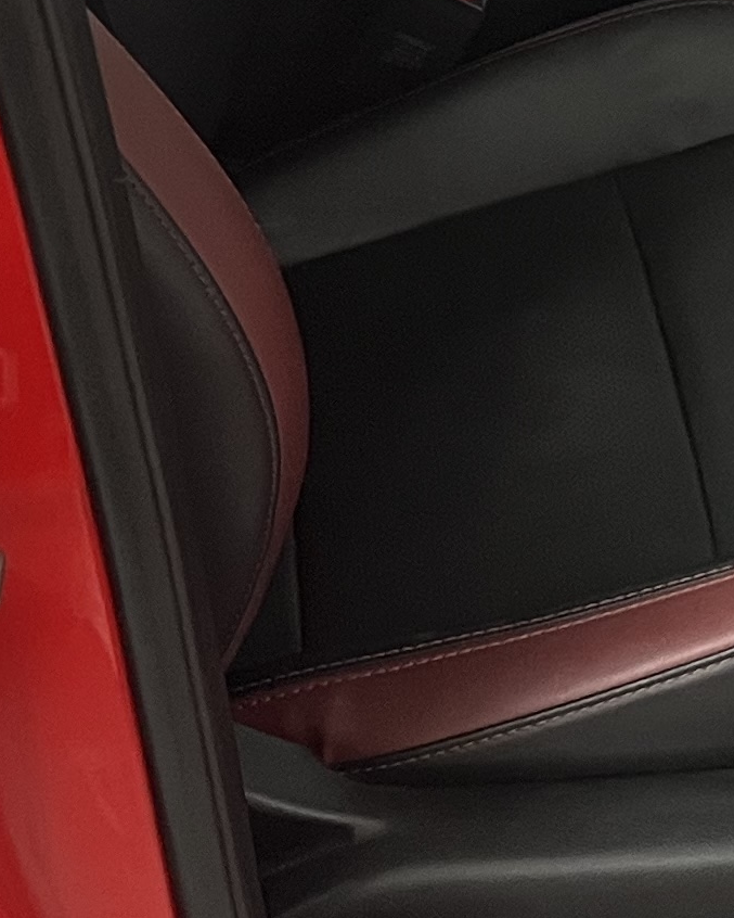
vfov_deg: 15.2
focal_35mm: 121
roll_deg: -6.7
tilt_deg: -23.0
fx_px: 3285
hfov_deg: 12.5
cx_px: 878
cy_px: -233
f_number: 1.6
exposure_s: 1/60
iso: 250
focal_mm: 5.1
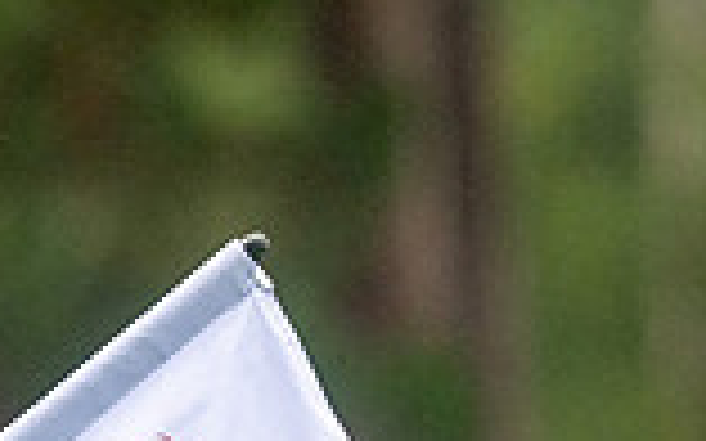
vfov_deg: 0.8
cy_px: 864
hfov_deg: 1.2
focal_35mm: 1692
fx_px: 32544
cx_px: -180
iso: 800
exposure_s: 1/1250
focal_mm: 300
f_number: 4
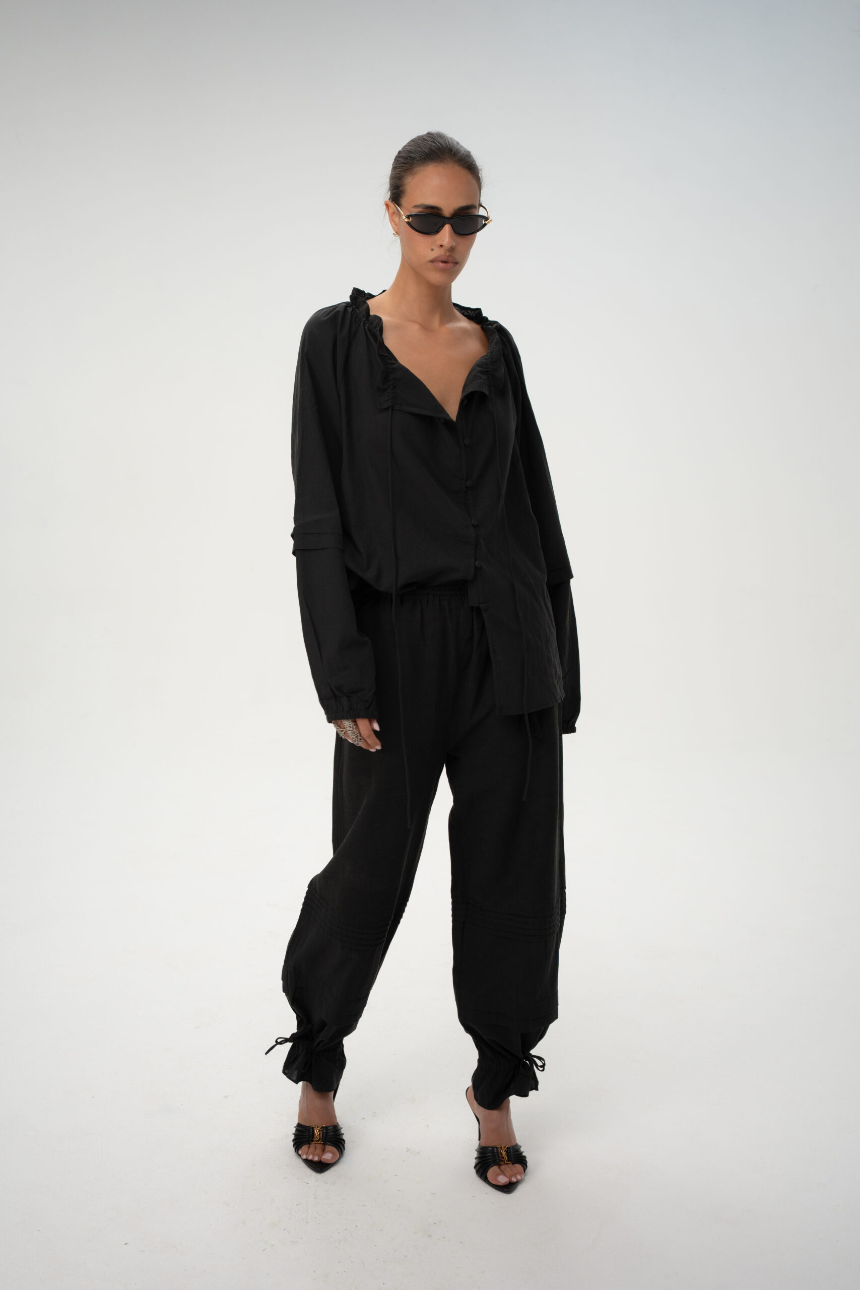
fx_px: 1612
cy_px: 645
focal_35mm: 45
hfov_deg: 29.9
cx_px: 430
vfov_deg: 43.6
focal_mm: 45
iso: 500
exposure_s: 1/160
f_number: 8
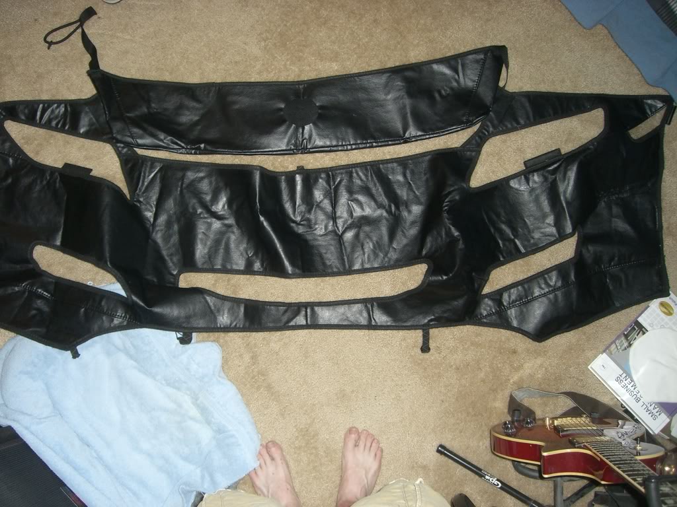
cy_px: 254
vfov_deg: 37.7
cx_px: 338
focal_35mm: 38
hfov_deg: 49.0
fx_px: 743
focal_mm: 6.2
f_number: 2.7
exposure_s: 1/60
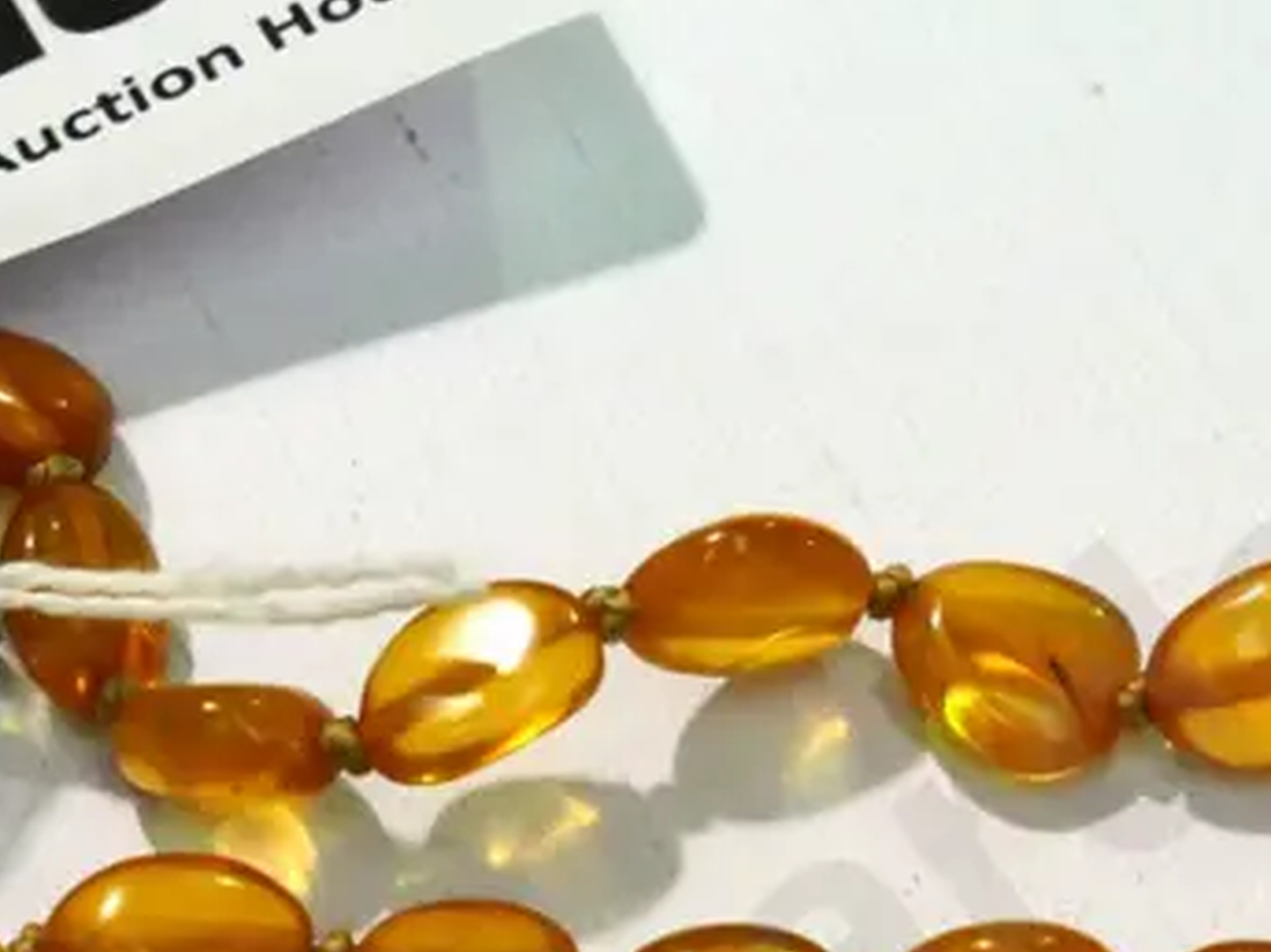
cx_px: 704
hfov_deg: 8.5
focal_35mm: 233
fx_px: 8552
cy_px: 1063
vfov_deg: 6.3
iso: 3200
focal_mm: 39
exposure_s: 1/160
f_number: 5.6
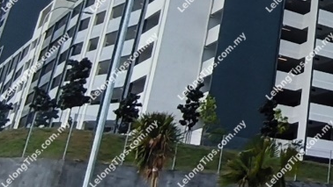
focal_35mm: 65
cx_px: 389
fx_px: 574
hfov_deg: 28.5
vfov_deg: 16.8
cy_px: -97
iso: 50
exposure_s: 1/2179
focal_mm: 1.65
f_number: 2.2
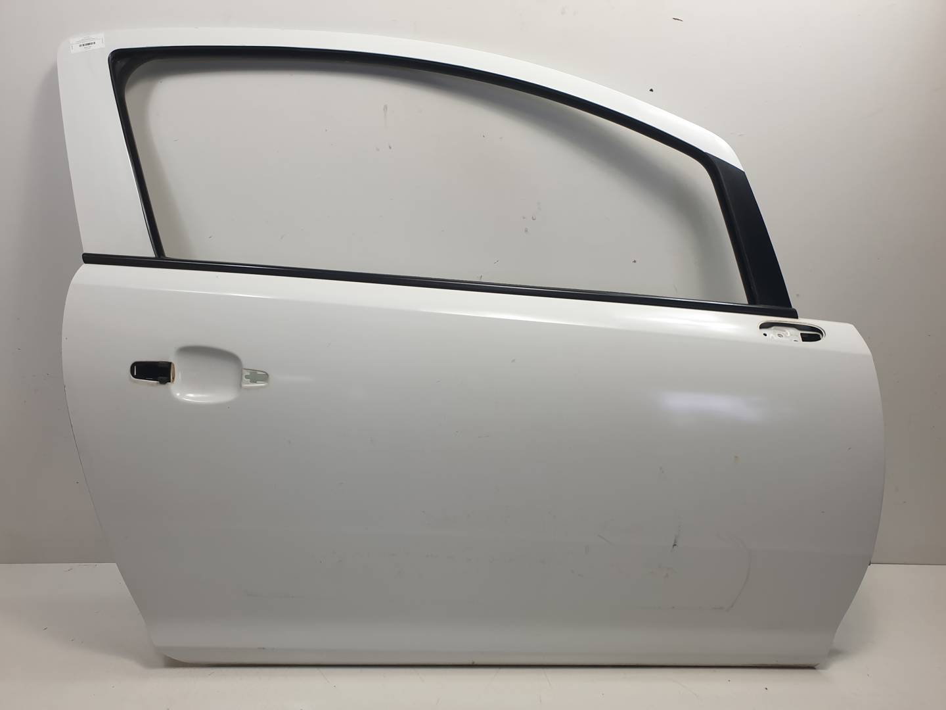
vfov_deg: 53.1
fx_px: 711
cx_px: 473
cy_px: 355
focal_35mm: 26
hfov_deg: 67.3
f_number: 2.4
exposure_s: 1/100
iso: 50
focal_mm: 4.3
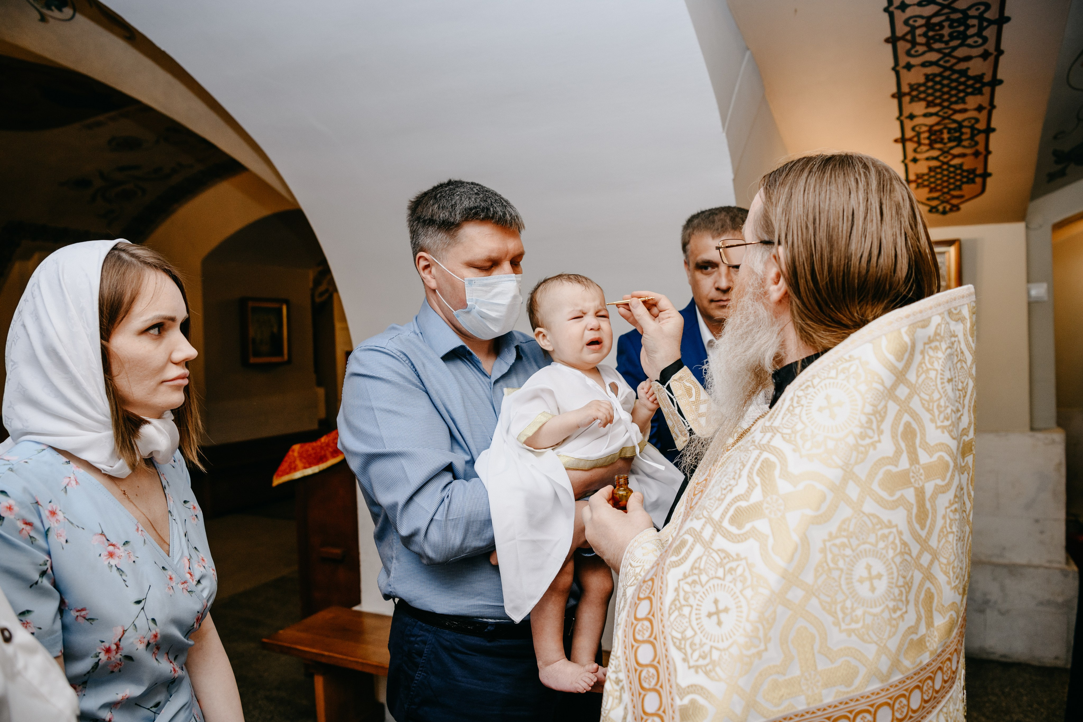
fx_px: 802
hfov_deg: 68.1
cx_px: 542
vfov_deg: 48.5
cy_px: 361
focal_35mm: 27
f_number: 3.5
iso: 500
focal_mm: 26
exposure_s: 1/160
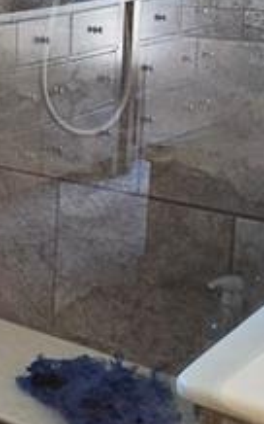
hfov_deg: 12.6
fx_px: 876
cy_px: 53
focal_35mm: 76
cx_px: -400
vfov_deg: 26.4
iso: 160
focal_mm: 2.2
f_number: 1.9
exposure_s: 1/120
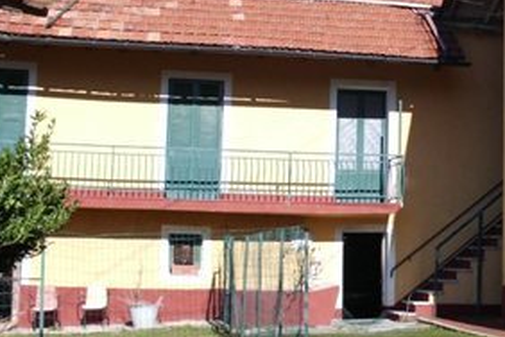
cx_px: 430
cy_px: 79
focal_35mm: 85
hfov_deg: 23.4
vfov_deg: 16.0
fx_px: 1192
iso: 64
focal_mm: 6.3
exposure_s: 1/160
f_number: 7.3
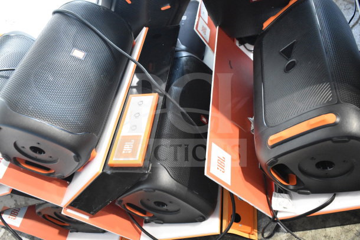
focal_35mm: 33
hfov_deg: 57.2
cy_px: 120
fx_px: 330
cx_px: 180
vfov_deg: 40.0
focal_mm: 22
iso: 4000
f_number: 3.8
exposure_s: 1/30
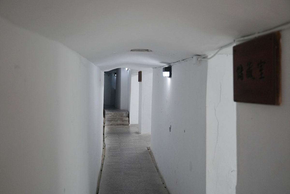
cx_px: 145
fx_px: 282
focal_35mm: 35
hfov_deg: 54.4
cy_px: 97
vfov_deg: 37.9
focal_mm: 35
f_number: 2.8
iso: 2500
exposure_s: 1/160
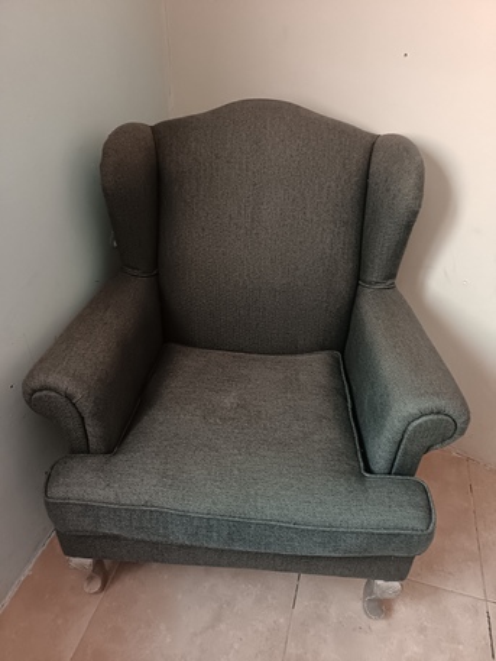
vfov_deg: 71.6
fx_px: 458
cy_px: 330
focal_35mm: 24
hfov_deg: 56.8
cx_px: 248
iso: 3525
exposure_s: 1/24
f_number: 1.75
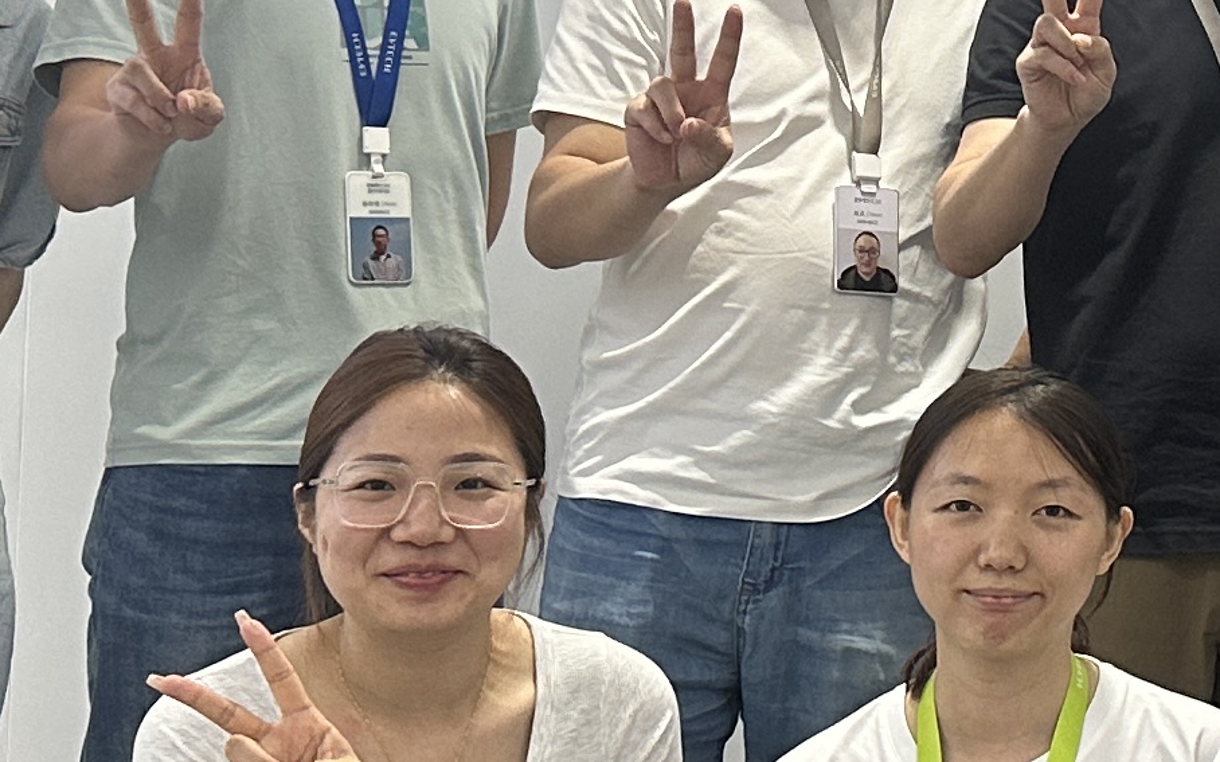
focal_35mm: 113
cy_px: 38
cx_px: 1663
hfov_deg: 17.2
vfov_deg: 11.5
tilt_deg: +2.5
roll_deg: -0.7
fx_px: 3756
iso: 125
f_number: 1.78
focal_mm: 6.86
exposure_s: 1/100
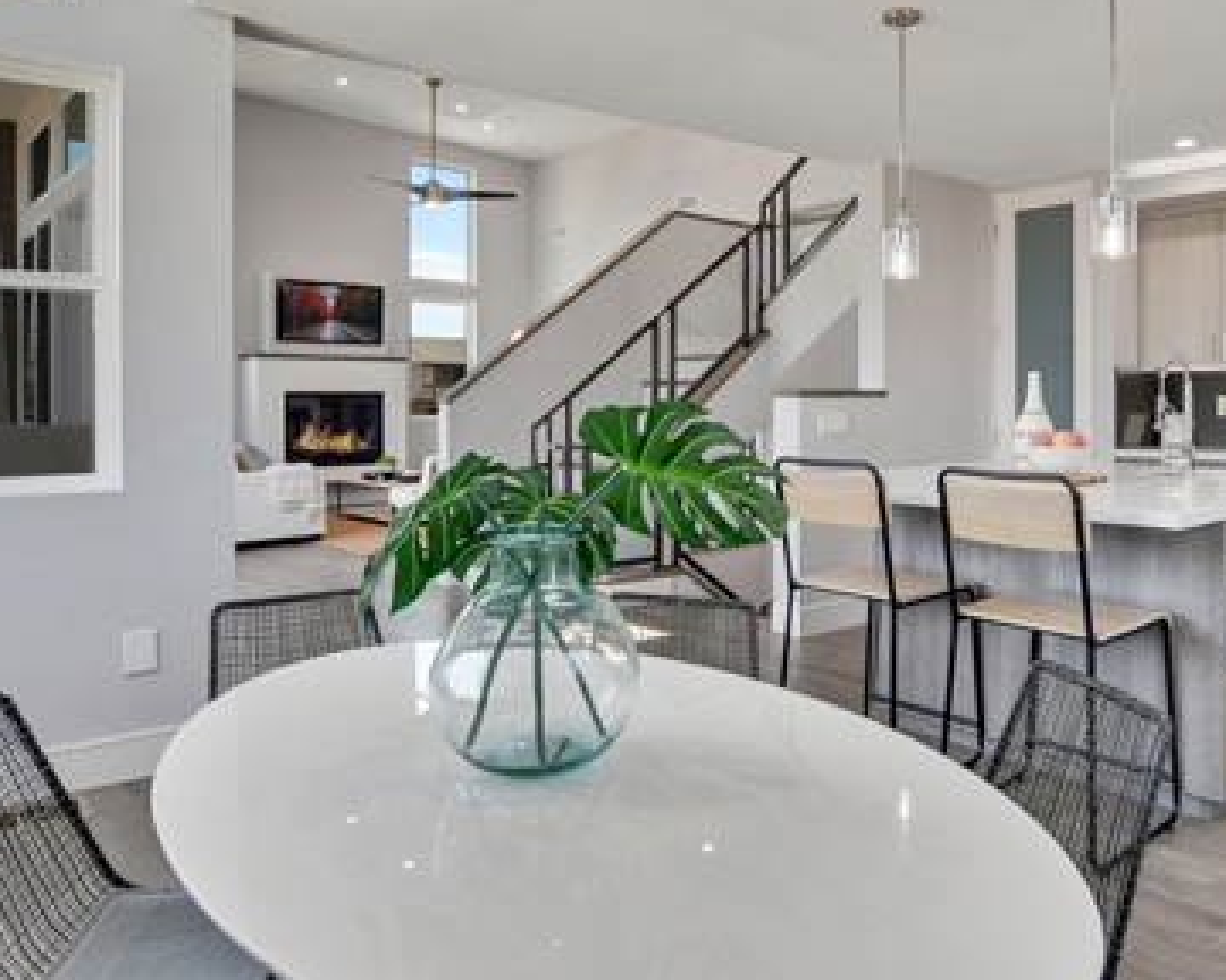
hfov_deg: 67.5
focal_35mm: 25
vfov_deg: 56.2
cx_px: 729
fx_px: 907
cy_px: 379
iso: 400
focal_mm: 10
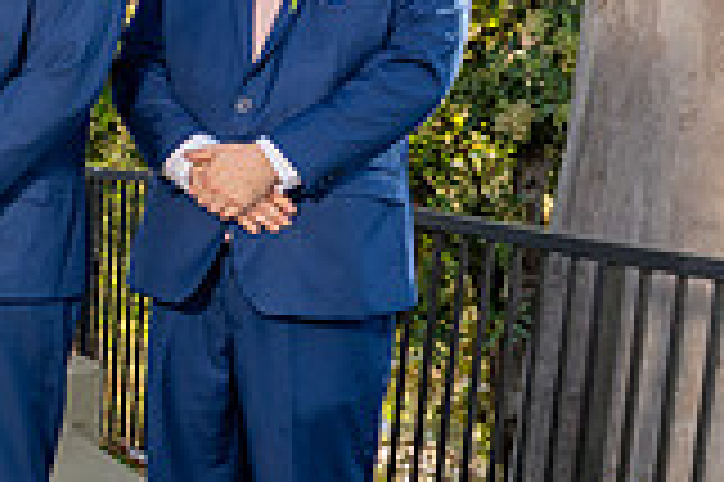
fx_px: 2210
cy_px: 281
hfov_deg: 15.7
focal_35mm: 110
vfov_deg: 12.4
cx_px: -616
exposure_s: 1/200
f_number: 4.5
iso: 250
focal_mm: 24
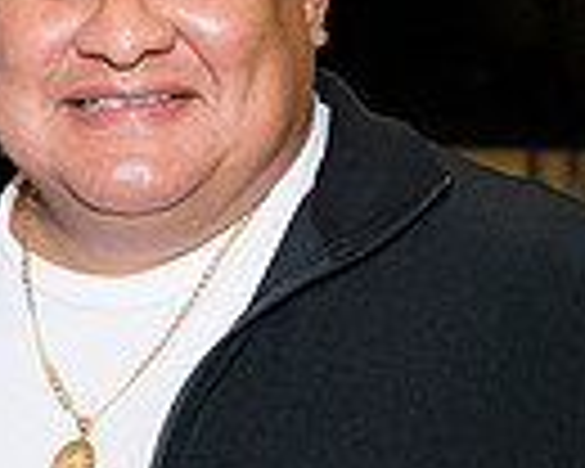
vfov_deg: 11.0
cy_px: 277
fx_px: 2425
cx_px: -162
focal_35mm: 140
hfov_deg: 13.3
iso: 3200
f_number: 4
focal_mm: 33.5
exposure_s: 1/125
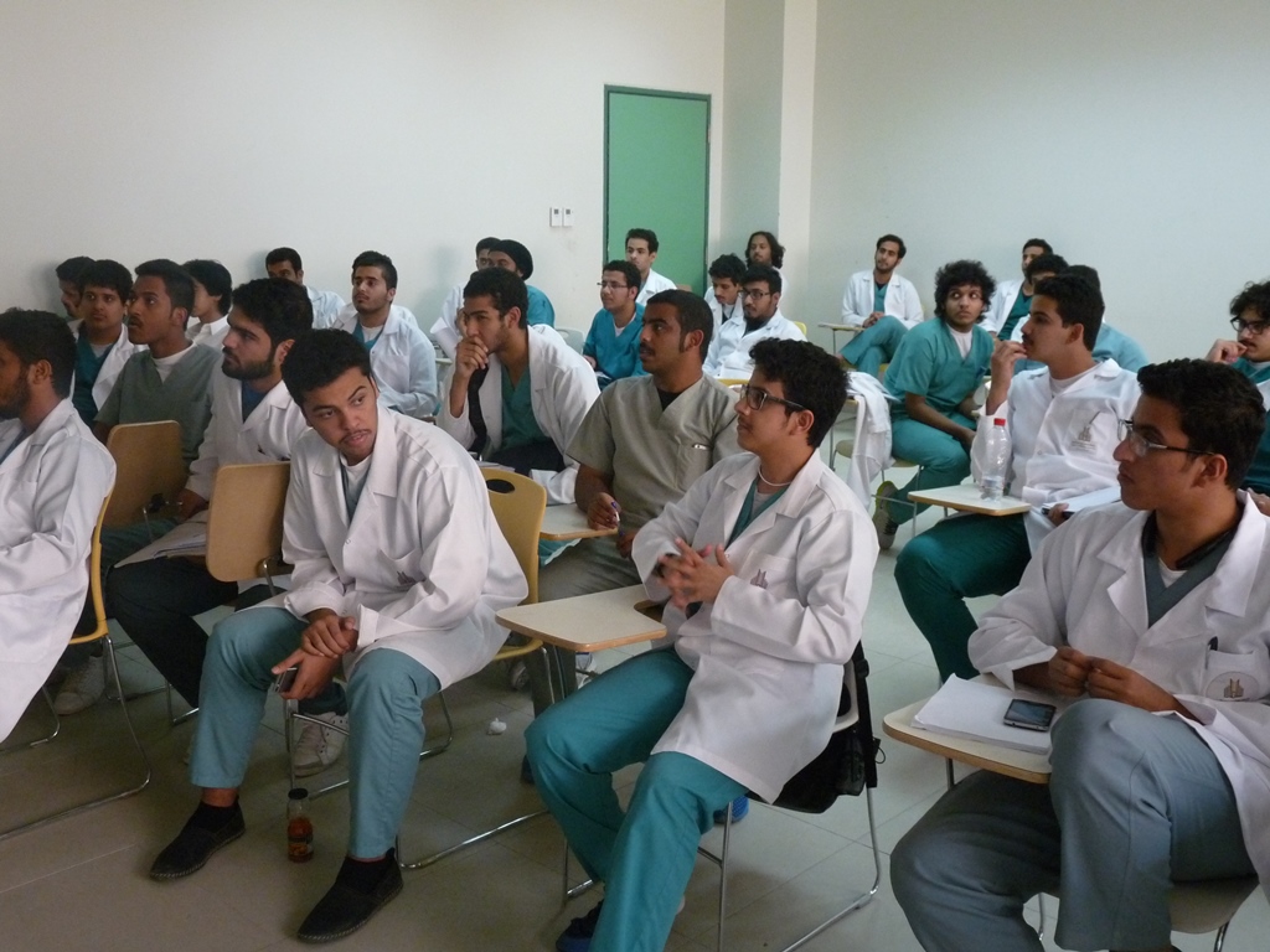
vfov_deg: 38.7
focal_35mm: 37
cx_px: 635
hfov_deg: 50.1
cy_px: 476
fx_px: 1357
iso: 500
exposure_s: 1/60
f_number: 3
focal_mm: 6.5
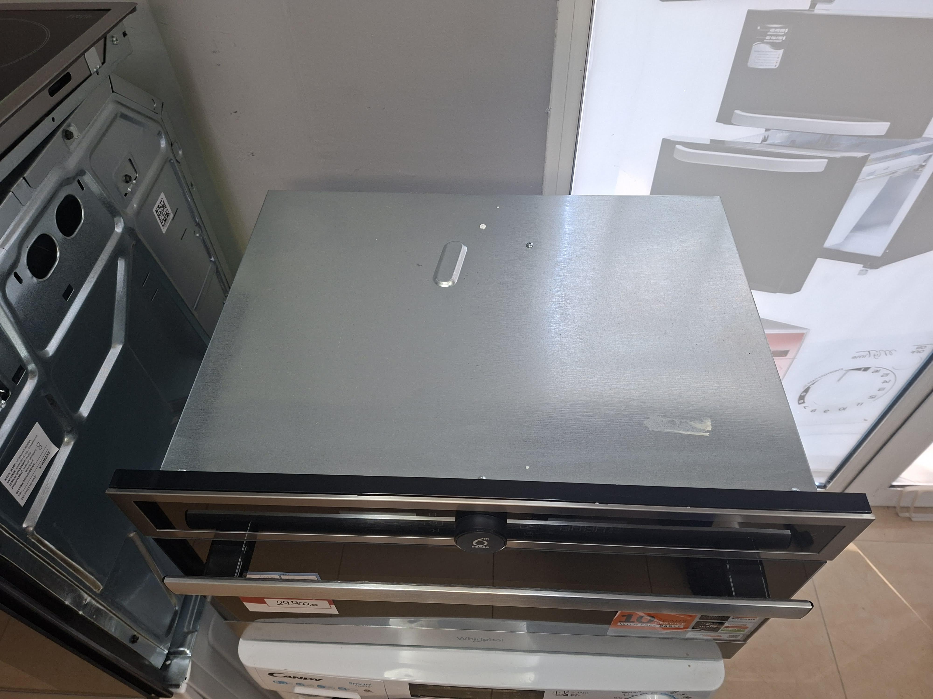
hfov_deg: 73.9
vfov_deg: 58.9
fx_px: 620
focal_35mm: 23
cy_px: 350
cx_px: 466
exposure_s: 1/100
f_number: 1.8
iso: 125
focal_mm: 5.54
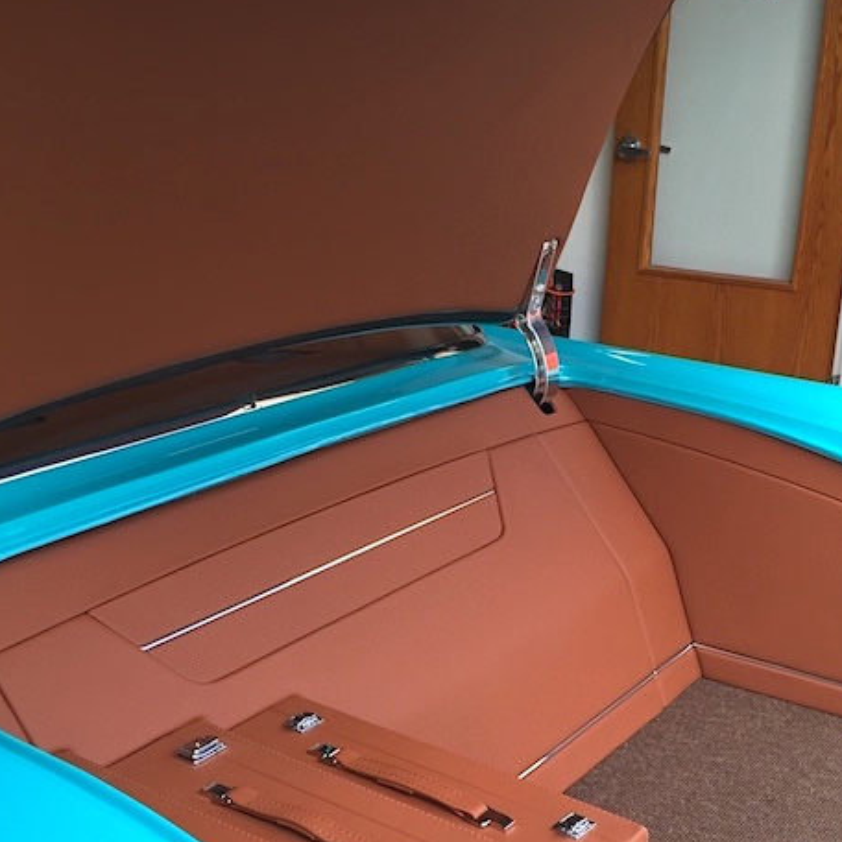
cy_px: 584
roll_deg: -1.6
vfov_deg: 34.9
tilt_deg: -20.3
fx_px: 1321
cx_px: 454
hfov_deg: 35.3
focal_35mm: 48
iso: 32
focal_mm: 4.15
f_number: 2.2
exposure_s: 1/188
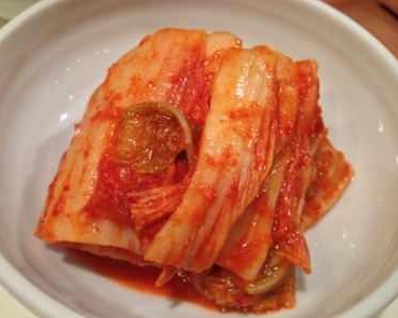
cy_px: 161
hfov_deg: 49.1
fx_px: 436
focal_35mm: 37
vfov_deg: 40.1
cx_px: 188
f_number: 2.4
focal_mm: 4.28
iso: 320
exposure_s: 1/20
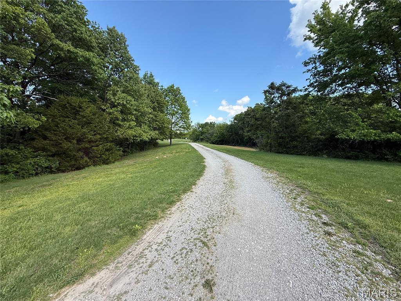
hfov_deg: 102.1
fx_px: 162
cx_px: 200
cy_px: 150
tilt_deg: -3.2
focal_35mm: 14
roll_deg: -2.9
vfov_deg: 85.7
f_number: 2.2
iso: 50
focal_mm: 2.22
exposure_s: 1/888
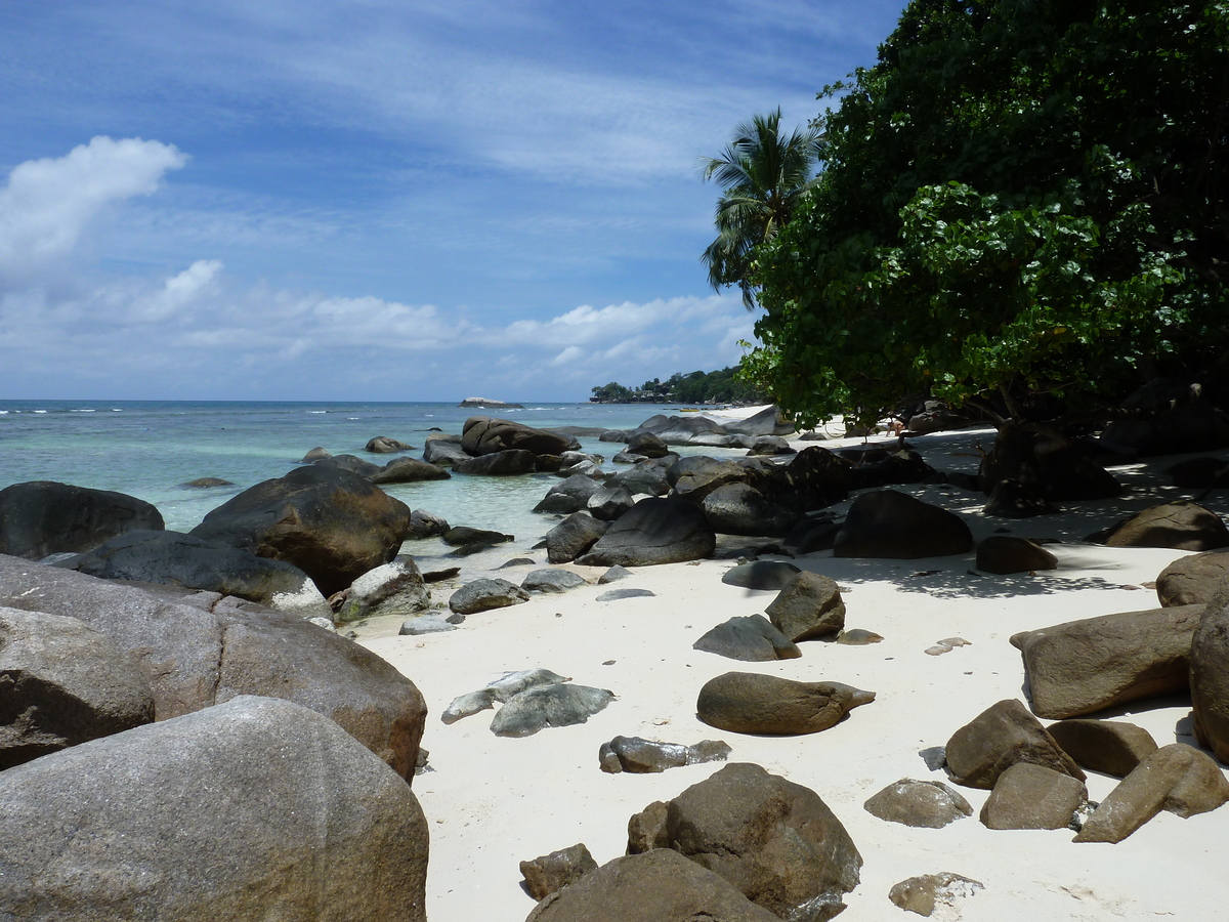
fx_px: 888
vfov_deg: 54.9
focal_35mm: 25
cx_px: 614
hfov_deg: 69.4
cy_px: 461
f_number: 5.6
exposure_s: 1/500
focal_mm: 4.1
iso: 80
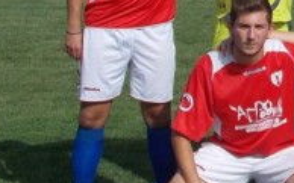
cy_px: -114
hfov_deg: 12.3
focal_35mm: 159
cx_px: 483
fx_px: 1273
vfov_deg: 8.0
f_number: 10.6
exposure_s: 1/125
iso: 80
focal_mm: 7.9
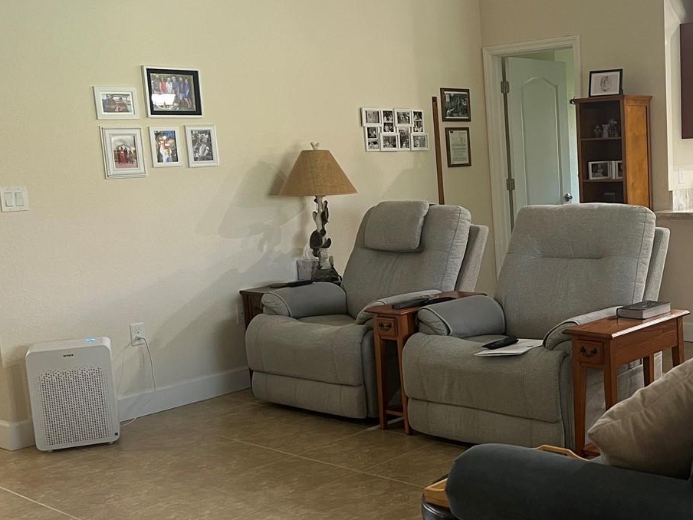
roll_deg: +2.4
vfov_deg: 31.5
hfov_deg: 39.0
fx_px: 921
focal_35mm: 46
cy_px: 277
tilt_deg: -7.4
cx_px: 593
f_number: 1.5
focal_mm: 5.7
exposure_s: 1/60
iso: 200
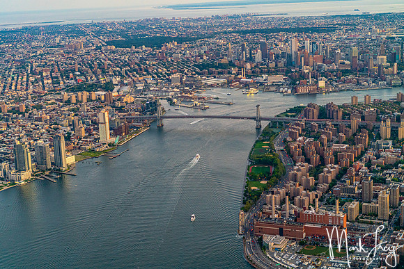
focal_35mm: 61
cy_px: 134
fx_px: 685
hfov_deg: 32.9
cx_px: 202
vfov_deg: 22.3
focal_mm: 61
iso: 3200
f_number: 2.8
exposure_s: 1/640
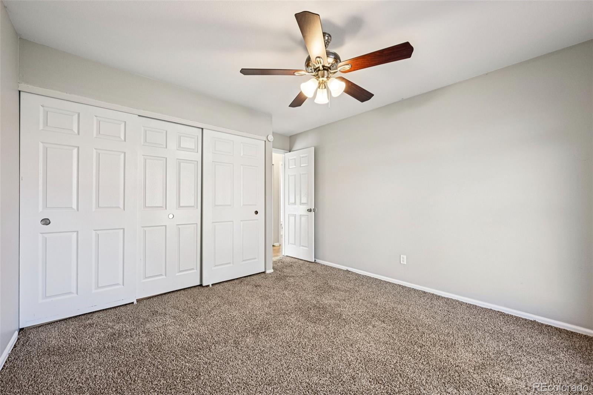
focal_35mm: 14
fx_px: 231
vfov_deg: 81.2
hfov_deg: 104.3
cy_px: 198
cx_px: 296
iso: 400
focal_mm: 14
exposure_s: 1/10
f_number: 11
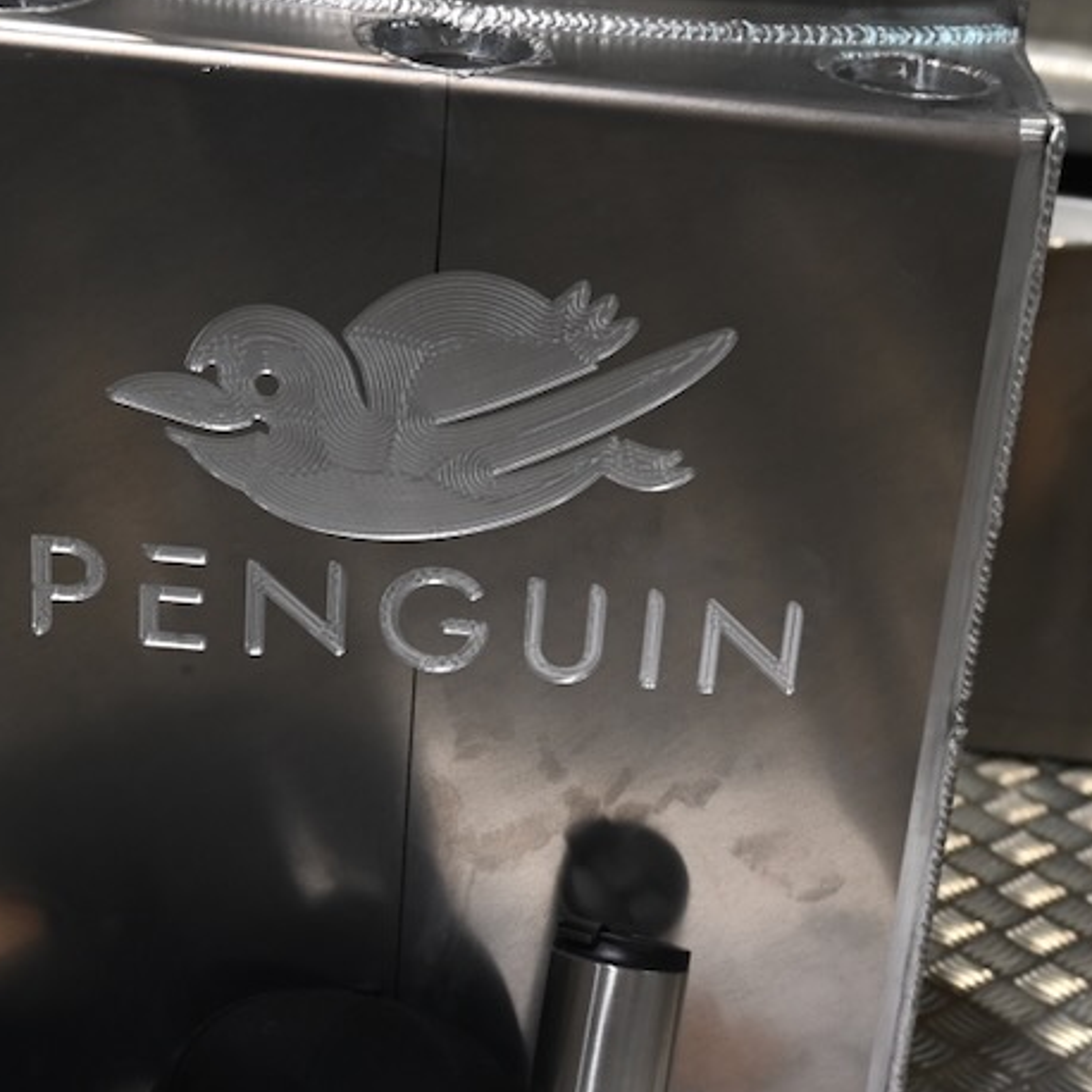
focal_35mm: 76
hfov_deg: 22.8
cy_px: 908
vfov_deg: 22.4
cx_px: 610
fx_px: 2712
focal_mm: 32
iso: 560
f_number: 2.8
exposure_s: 1/125
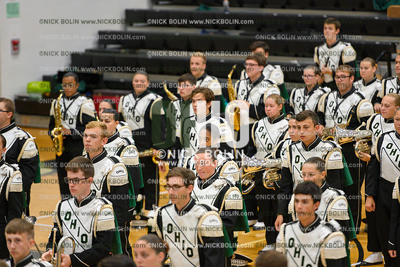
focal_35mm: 200
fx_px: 2223
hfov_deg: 10.3
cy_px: 134
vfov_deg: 6.9
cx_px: 200
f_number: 2.8
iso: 1600
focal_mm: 200
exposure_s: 1/320
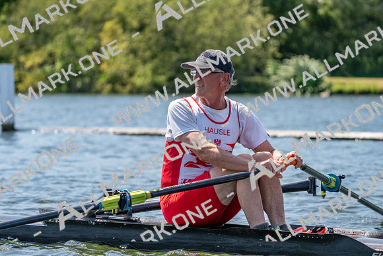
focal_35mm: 200
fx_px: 2128
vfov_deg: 6.9
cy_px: 128
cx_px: 192
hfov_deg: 10.3
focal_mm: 200
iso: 400
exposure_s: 1/2000
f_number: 5.6
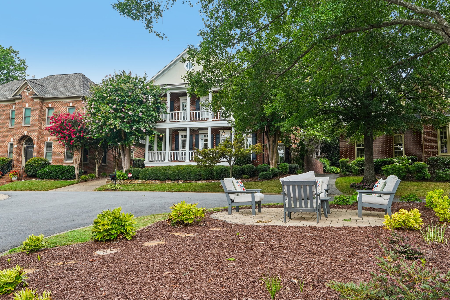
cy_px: 150
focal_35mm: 30
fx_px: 375
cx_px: 225
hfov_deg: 61.9
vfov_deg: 43.6
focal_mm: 20
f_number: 8
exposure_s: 1/30
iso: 100
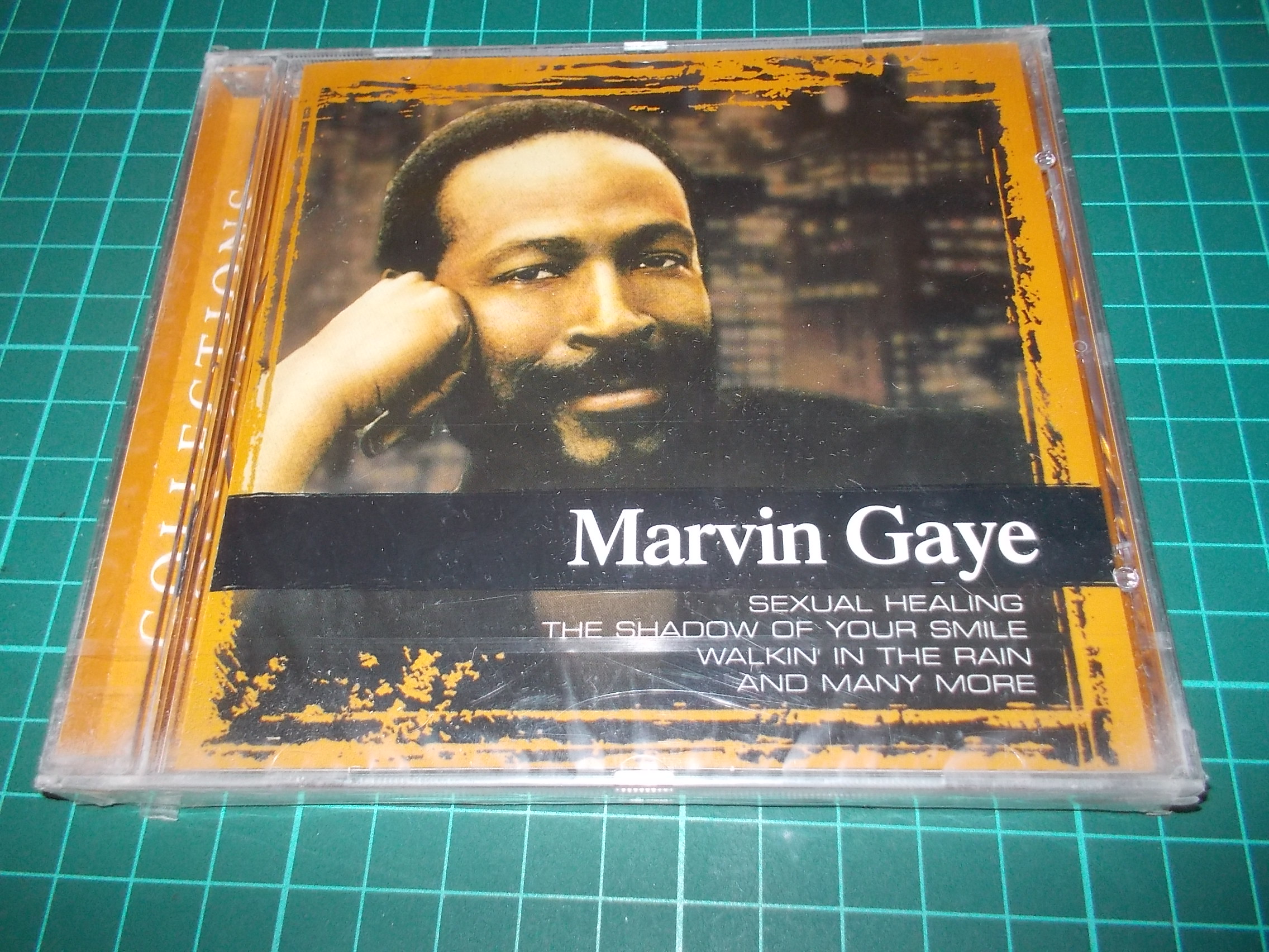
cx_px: 634
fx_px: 1063
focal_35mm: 29
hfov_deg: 61.7
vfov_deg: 48.2
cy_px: 476
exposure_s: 1/30
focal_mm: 4.1
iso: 200
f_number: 3.3
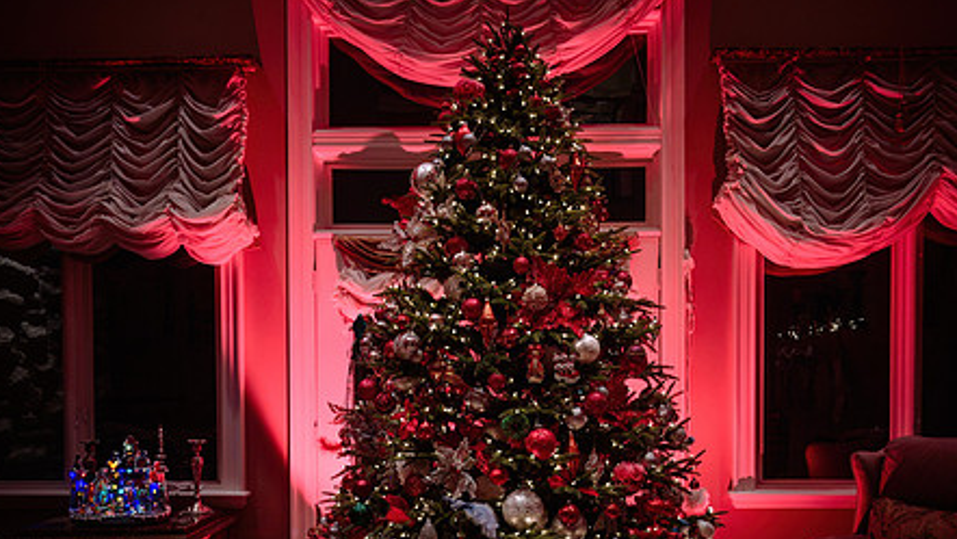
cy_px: 410
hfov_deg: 59.2
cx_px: 546
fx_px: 838
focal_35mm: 33
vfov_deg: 34.8
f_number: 4.5
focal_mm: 24
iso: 200
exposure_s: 1/60
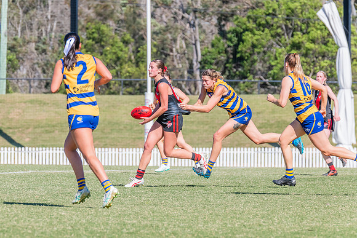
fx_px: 4117
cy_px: 124
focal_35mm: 415
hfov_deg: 5.0
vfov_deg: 3.3
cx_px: 133
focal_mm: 330
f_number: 11
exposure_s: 1/1250
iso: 800
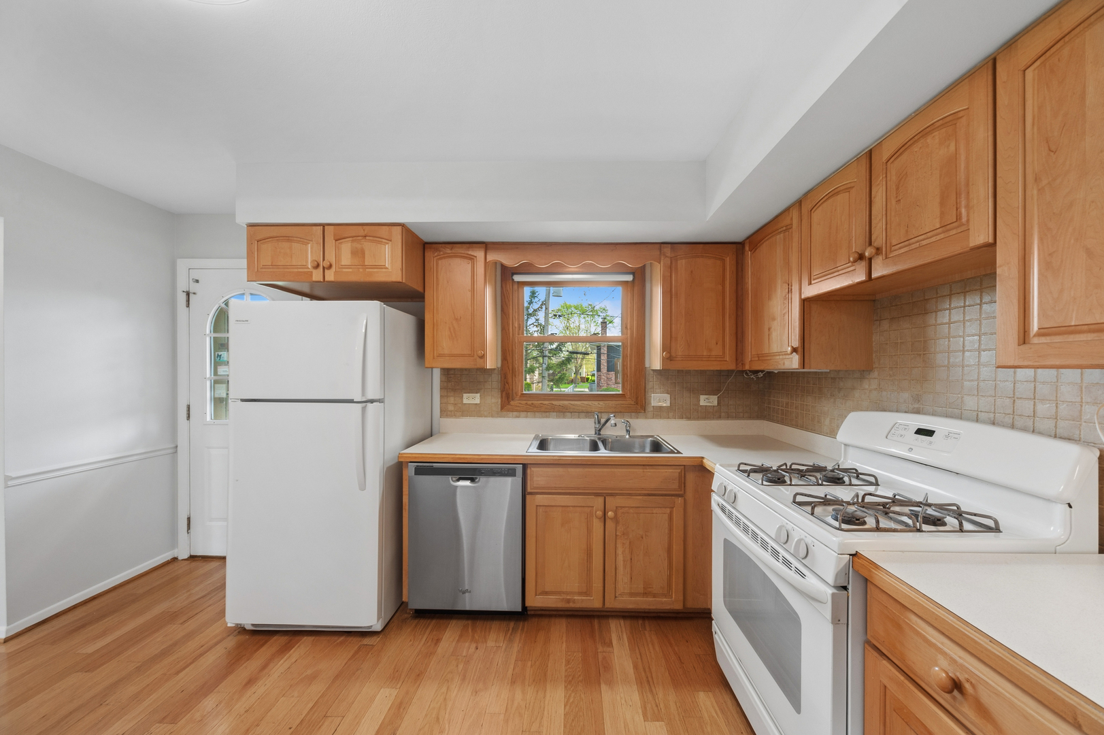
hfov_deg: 112.7
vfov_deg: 89.9
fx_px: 368
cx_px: 552
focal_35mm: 12
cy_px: 368
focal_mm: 12
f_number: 8
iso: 400
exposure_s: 1/25
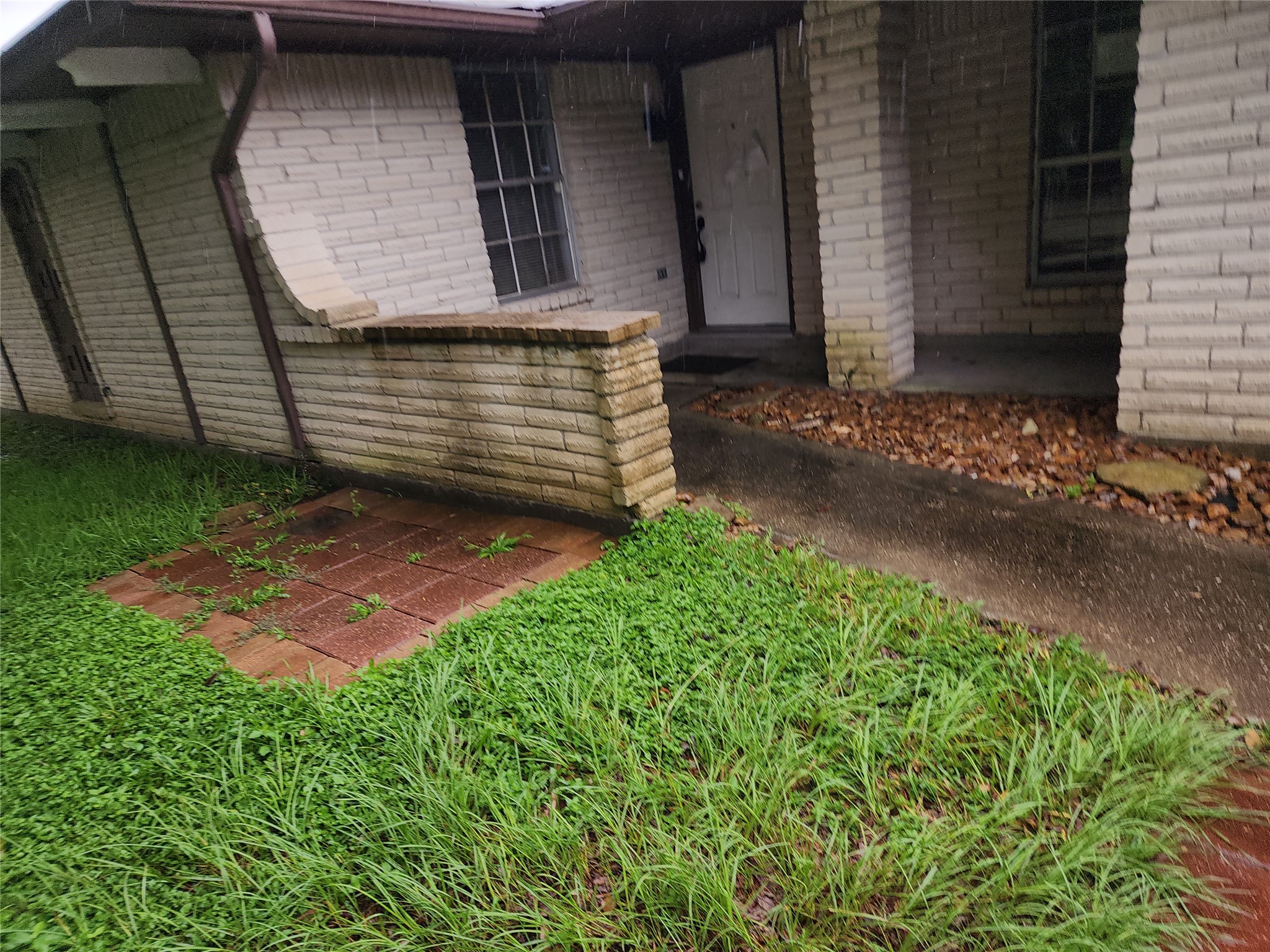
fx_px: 844
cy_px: 476
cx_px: 635
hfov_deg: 73.9
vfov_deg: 58.9
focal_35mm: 23
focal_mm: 6.4
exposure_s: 1/120
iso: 16
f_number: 1.8
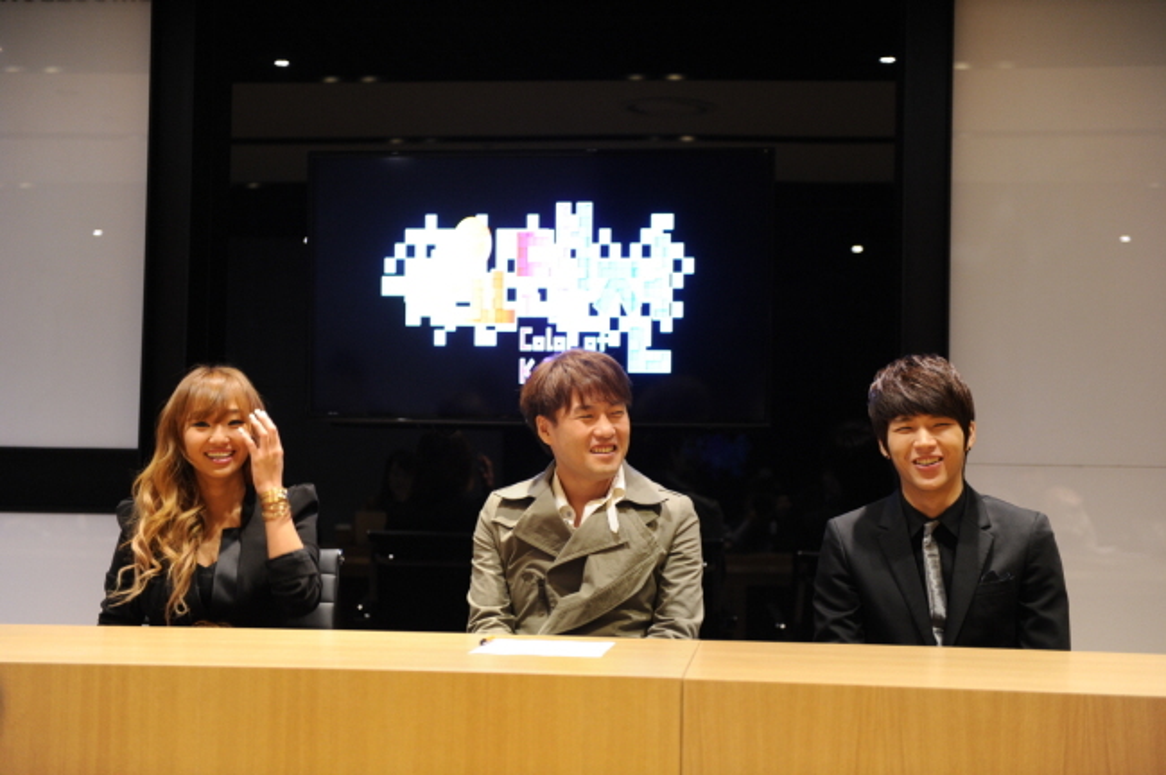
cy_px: 388
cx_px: 583
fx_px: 1877
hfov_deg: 34.5
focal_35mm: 58
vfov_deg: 23.3
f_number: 2.8
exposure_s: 1/80
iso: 2000
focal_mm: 58
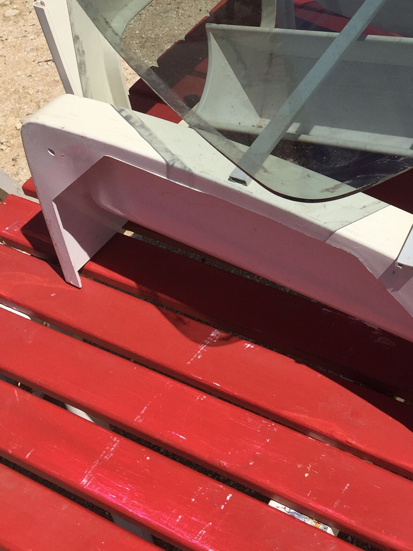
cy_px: 86
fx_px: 875
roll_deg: +7.9
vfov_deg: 33.6
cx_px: 345
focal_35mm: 55
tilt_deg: -39.7
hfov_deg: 26.0
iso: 32
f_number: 2.2
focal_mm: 4.15
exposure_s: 1/3300
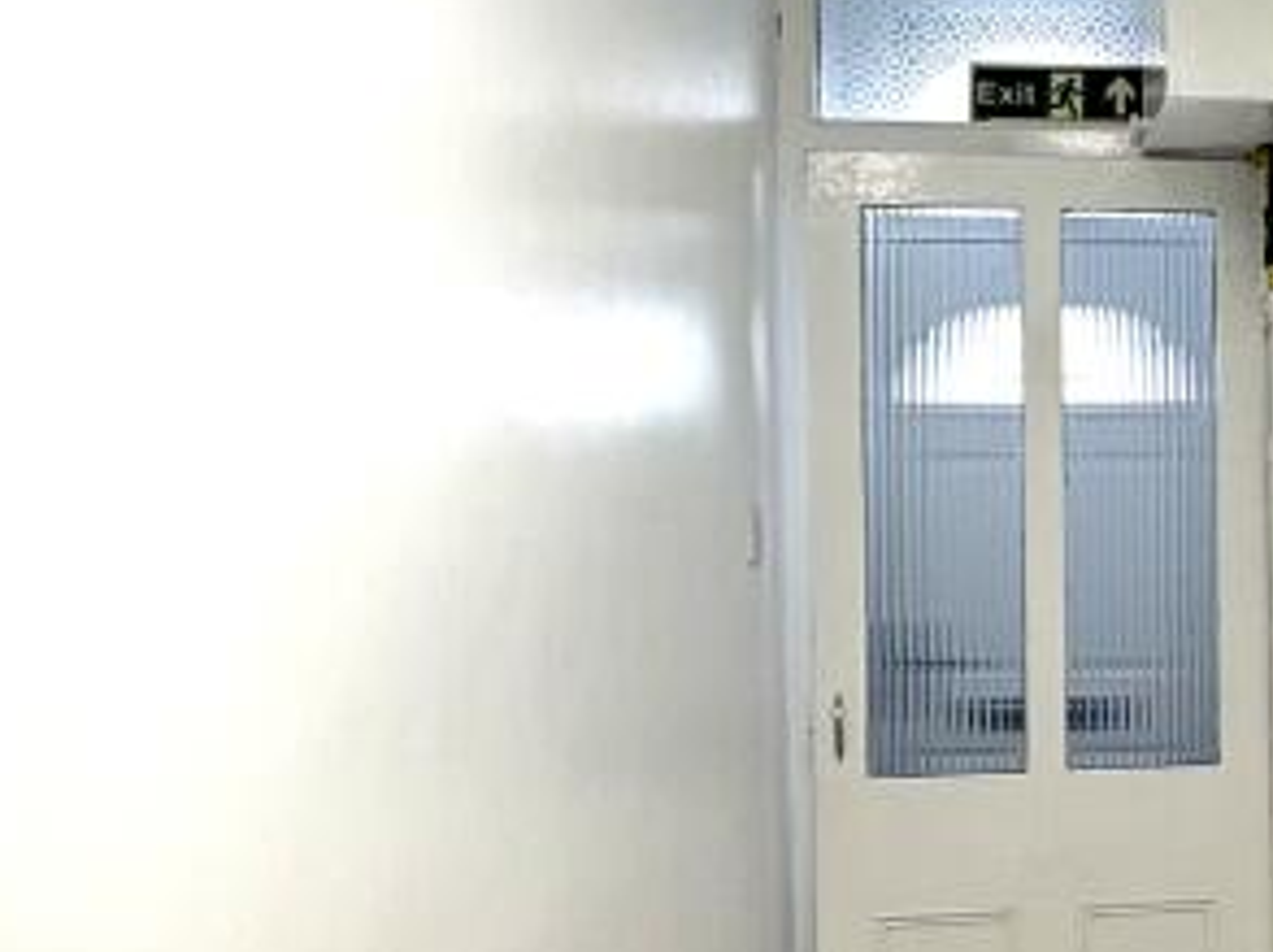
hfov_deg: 36.0
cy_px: 496
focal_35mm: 49
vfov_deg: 29.6
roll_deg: +0.3
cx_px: 1199
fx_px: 1800
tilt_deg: -1.7
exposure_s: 1/99
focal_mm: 2.22
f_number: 2.2
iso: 64
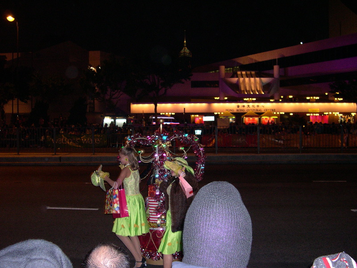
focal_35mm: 38
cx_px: 178
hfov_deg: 49.0
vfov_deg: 37.7
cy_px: 134
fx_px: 392
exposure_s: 1/60
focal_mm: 8
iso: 318
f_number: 2.8
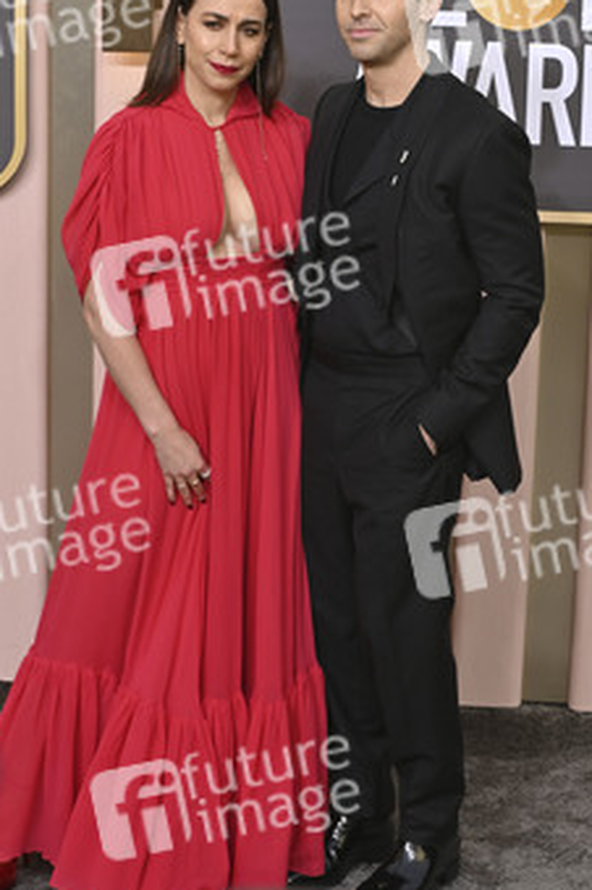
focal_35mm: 100
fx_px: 2472
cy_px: 406
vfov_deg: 20.4
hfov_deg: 13.7
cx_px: 301
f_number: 8
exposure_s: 1/640
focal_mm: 85
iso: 800
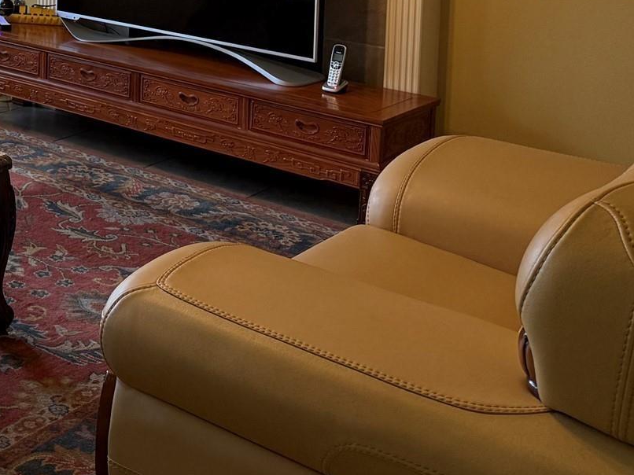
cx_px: -83
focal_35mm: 61
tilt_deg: -3.6
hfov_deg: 28.5
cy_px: -122
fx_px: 1117
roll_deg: -1.2
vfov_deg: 21.9
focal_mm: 6.76
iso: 250
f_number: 1.78
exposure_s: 1/120
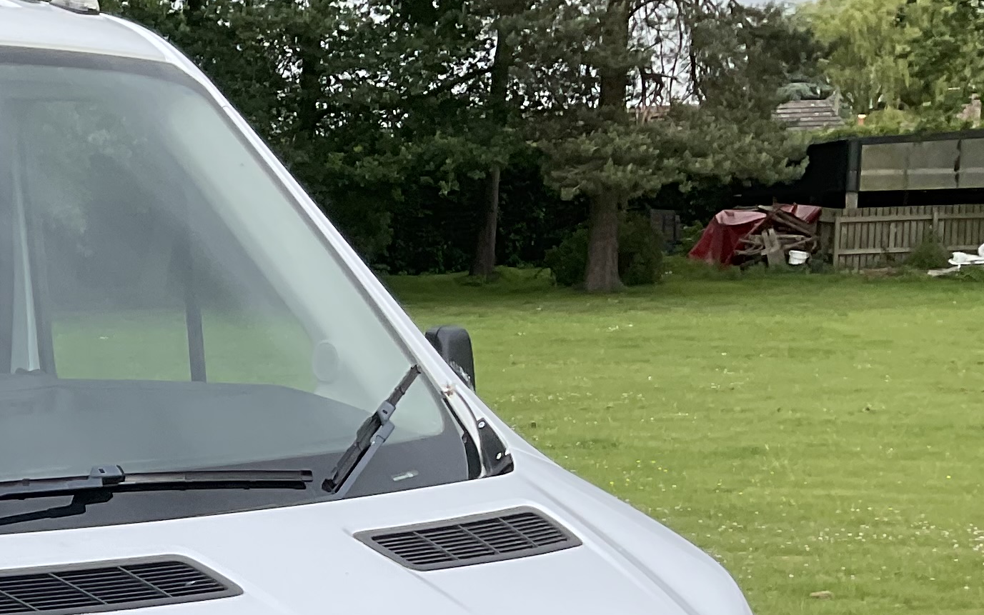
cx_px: -309
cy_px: 733
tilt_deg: -11.0
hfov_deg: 20.9
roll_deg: +2.2
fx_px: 2414
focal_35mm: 90
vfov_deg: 14.1
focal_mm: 3
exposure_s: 1/1076
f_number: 1.8
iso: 16
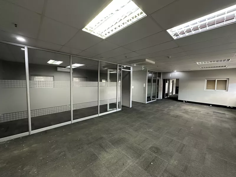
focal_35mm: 14
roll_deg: -1.6
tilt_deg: -4.3
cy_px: 88
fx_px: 95
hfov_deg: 102.1
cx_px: 118
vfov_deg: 85.7
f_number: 2.2
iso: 640
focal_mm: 2.22
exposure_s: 1/50
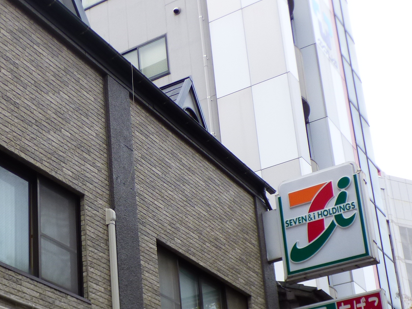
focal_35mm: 70
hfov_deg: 27.5
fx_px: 833
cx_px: 112
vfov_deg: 20.6
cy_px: 270
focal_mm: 5.29
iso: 100
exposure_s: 1/250
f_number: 3.3
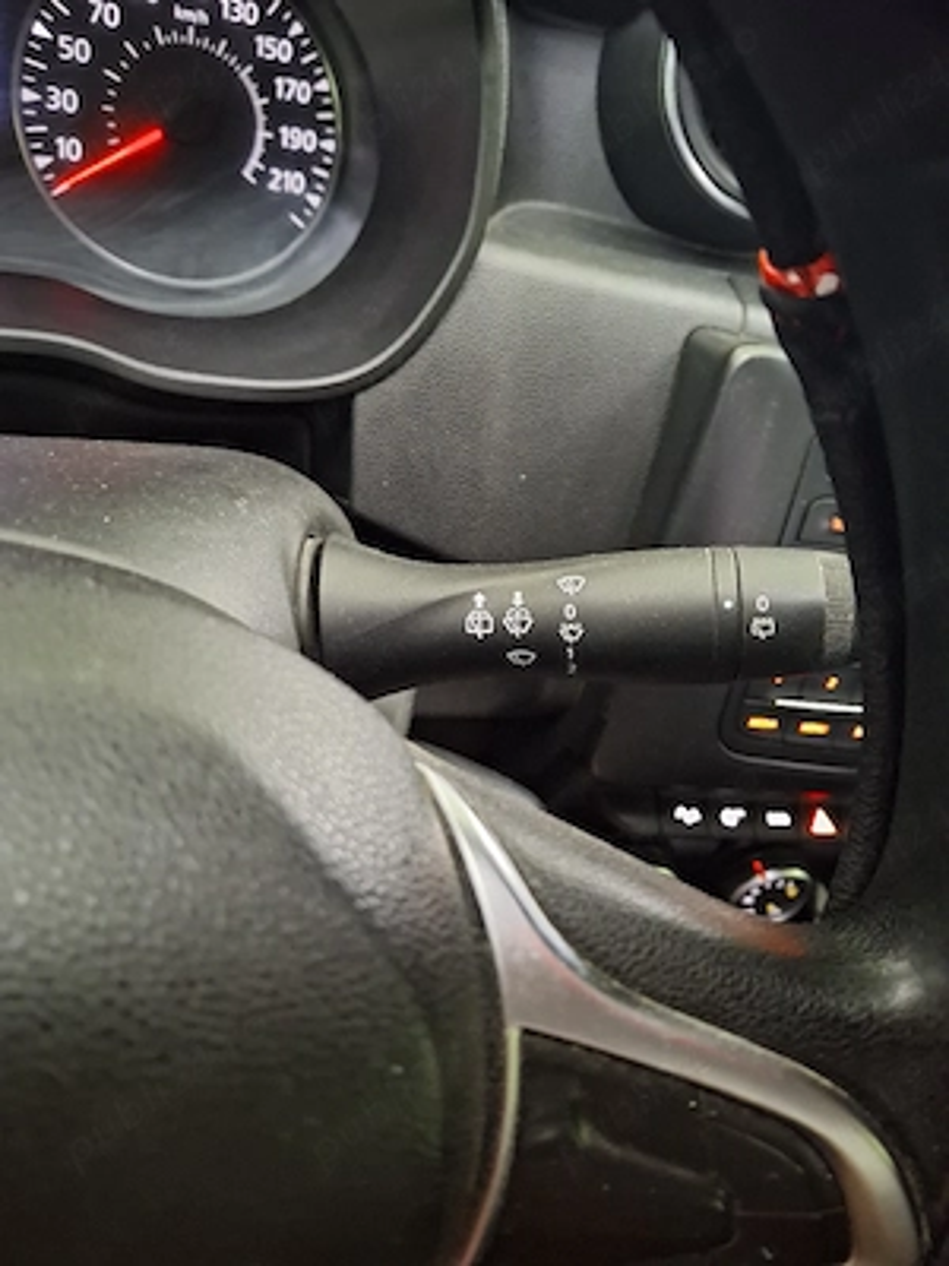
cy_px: 633
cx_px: 474
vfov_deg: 69.4
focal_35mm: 25
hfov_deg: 54.9
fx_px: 914
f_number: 1.8
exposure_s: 1/14
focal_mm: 4.69
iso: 1600
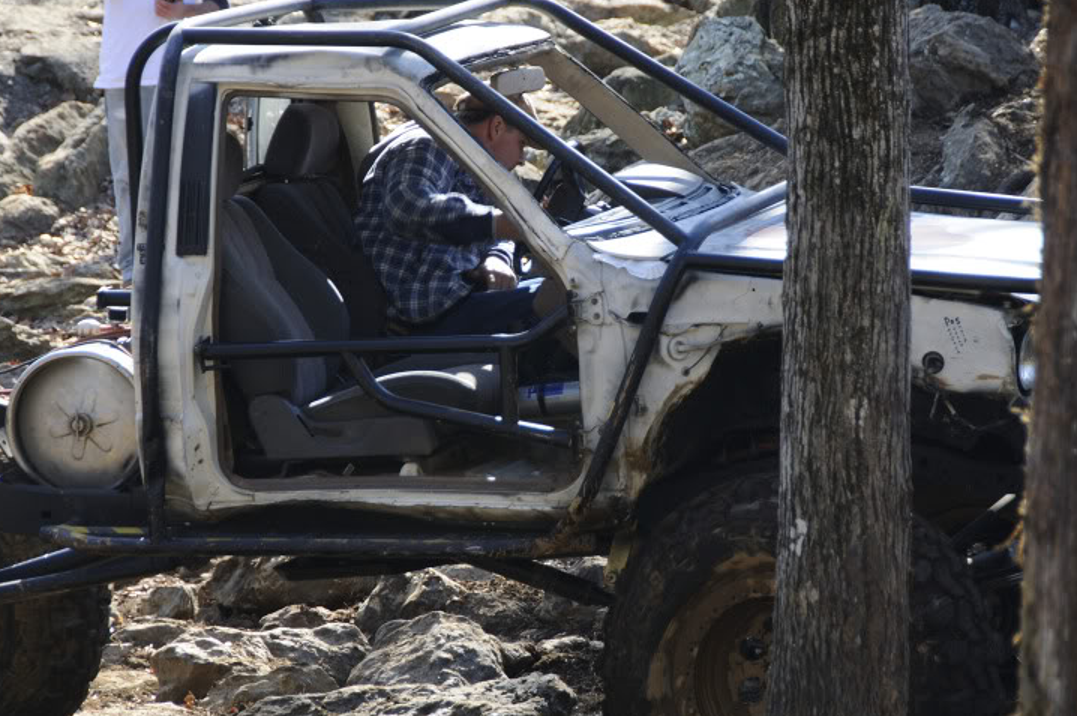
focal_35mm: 278
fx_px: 8307
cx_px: 567
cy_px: 347
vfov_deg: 4.9
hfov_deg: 7.4
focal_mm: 130
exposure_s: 1/125
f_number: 5.6
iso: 200
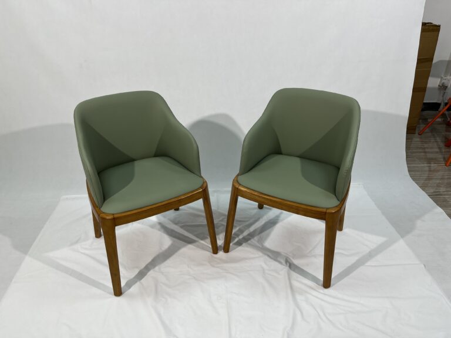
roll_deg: +0.6
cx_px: 226
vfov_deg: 53.1
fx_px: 339
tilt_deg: -30.3
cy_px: 169
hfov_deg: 67.3
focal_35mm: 26
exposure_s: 1/146
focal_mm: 5.1
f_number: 1.6
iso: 32
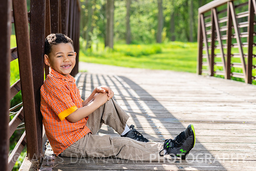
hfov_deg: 23.7
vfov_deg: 15.9
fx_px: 610
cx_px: 128
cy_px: 86
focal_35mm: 86
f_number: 5
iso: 100
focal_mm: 85
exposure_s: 1/200
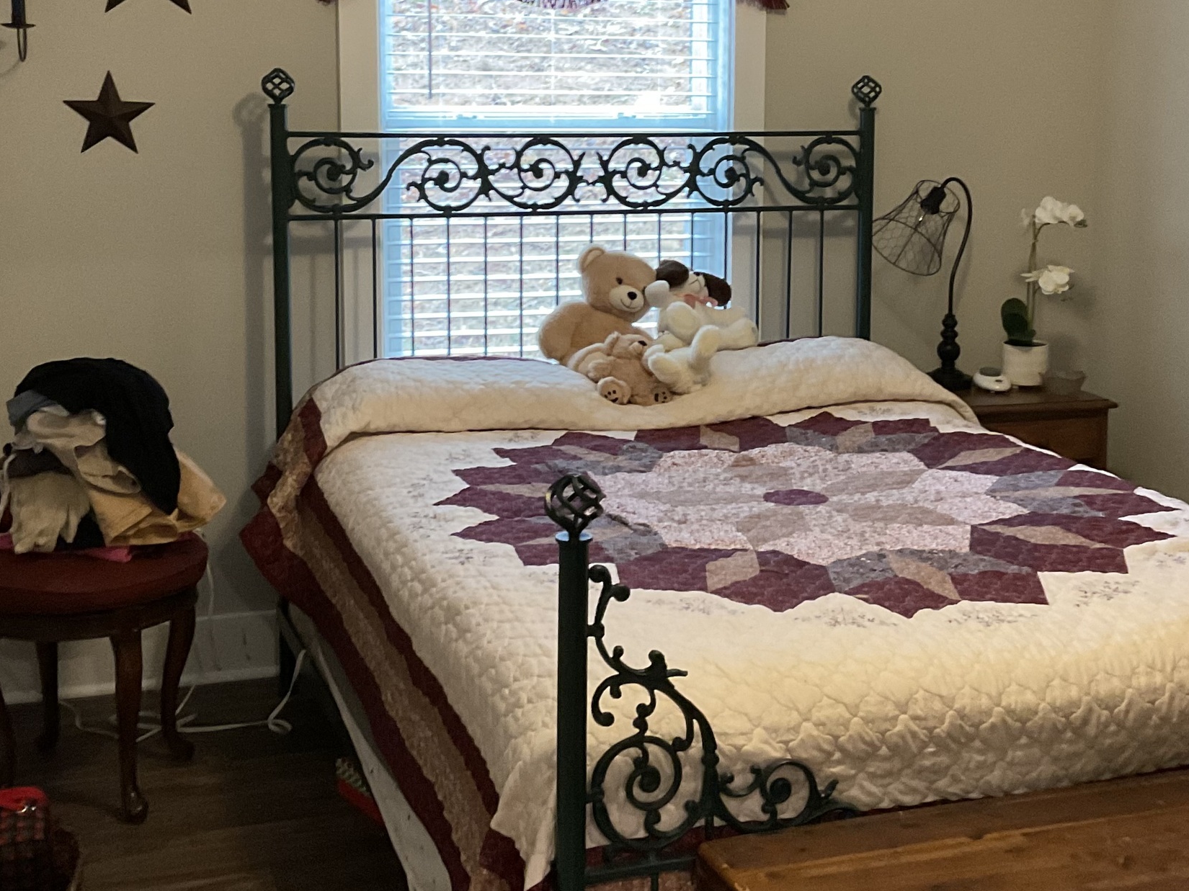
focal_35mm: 54
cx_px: 680
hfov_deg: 35.5
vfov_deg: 26.8
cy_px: 277
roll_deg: -1.1
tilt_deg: -7.9
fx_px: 1855
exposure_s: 1/40
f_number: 1.8
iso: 320
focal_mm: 3
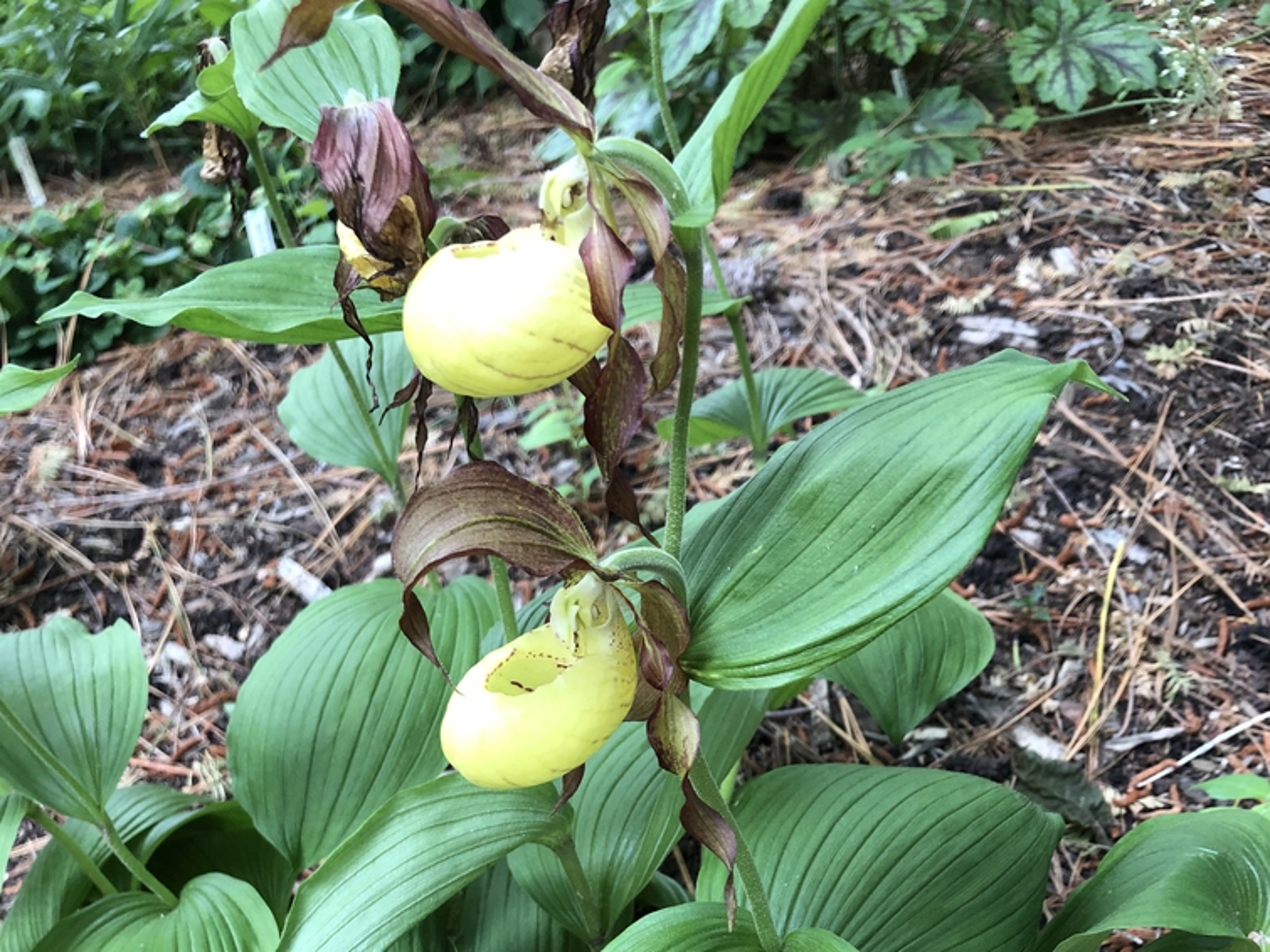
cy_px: 839
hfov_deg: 49.0
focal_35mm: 38
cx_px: 639
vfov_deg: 35.7
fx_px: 1394
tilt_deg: -40.0
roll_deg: +4.7
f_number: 1.8
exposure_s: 1/40
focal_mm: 3.99
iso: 20
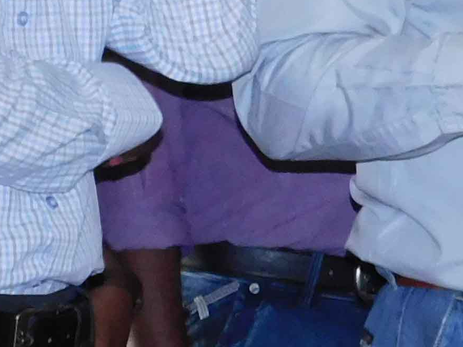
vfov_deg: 4.8
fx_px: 4133
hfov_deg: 6.1
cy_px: -23
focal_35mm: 309
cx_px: 1088
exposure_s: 1/30
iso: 360
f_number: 4
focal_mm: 10.4
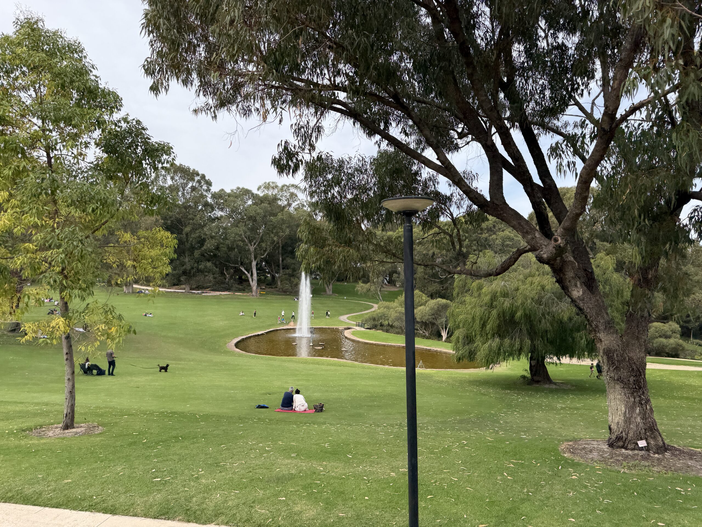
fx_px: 487
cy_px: 264
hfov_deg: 71.6
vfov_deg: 56.8
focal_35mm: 24
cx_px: 351
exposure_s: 1/2611
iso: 100
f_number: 1.78
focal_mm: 6.76
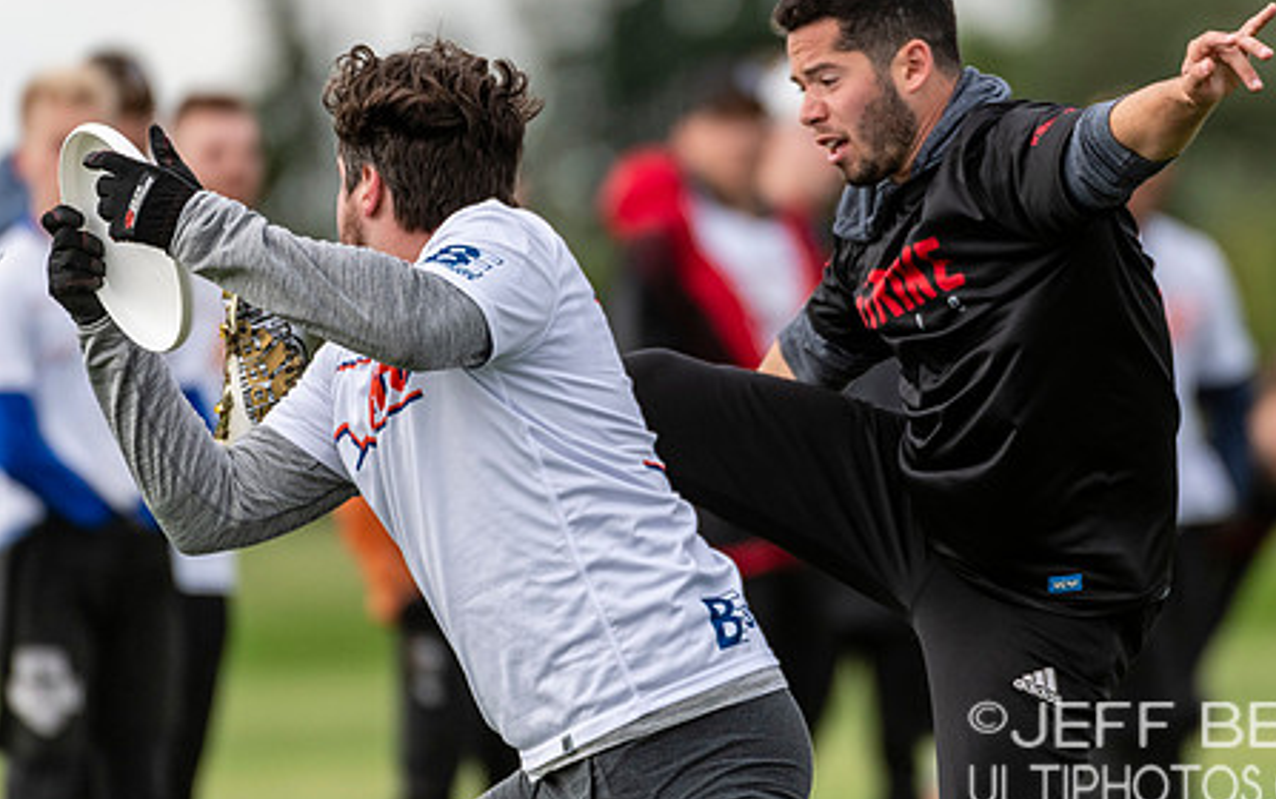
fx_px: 27594
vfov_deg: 1.7
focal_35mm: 793
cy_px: 290
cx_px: 779
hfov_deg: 2.6
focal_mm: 400
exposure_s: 1/1250
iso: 320
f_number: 4
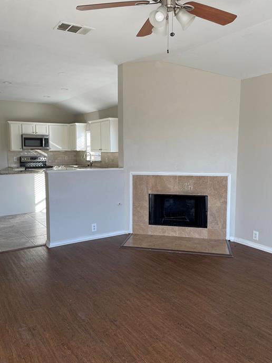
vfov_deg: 61.7
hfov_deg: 48.2
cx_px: 127
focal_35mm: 29
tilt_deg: -6.2
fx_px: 304
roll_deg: +0.9
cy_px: 187
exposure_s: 1/152
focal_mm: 4.2
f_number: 1.6
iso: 32
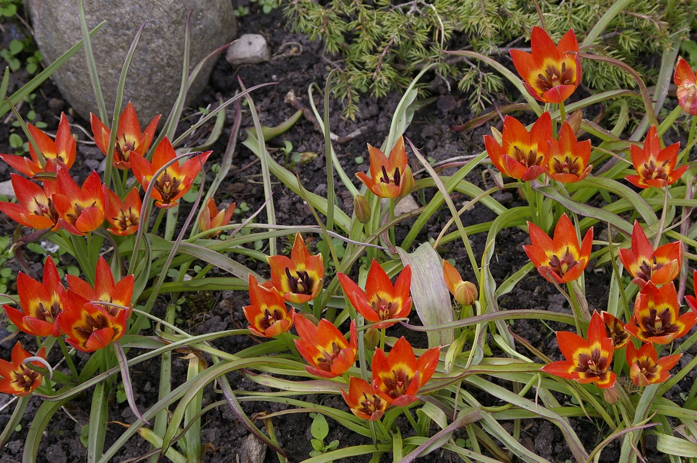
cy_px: 263
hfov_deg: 16.2
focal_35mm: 127
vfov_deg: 10.8
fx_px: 2448
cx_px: 367
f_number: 8
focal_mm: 73
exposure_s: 1/100
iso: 200
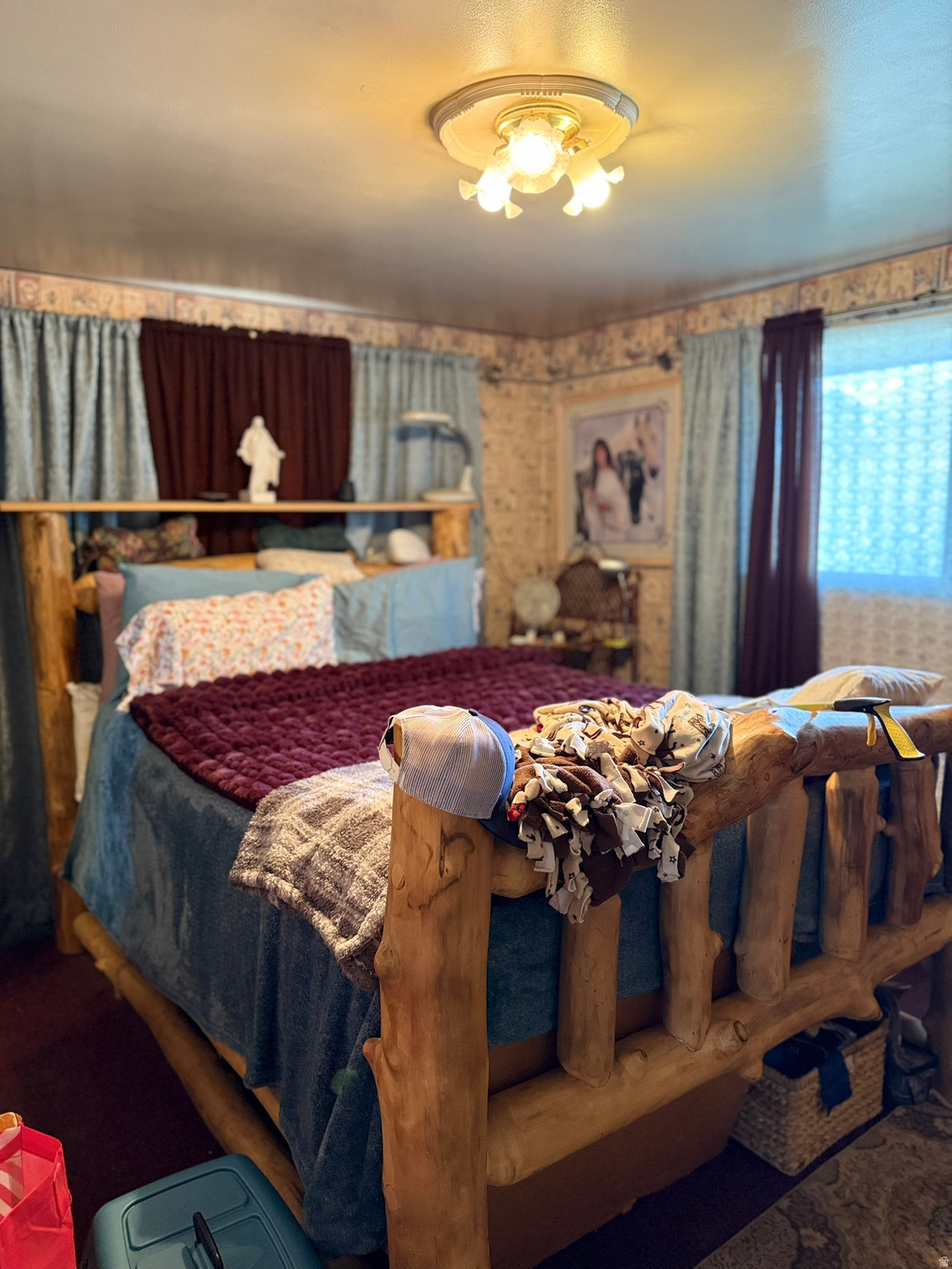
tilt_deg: -6.9
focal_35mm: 24
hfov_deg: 56.8
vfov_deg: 71.6
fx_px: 880
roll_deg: +0.3
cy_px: 634
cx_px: 476
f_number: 1.78
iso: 500
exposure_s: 1/60
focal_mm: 6.76
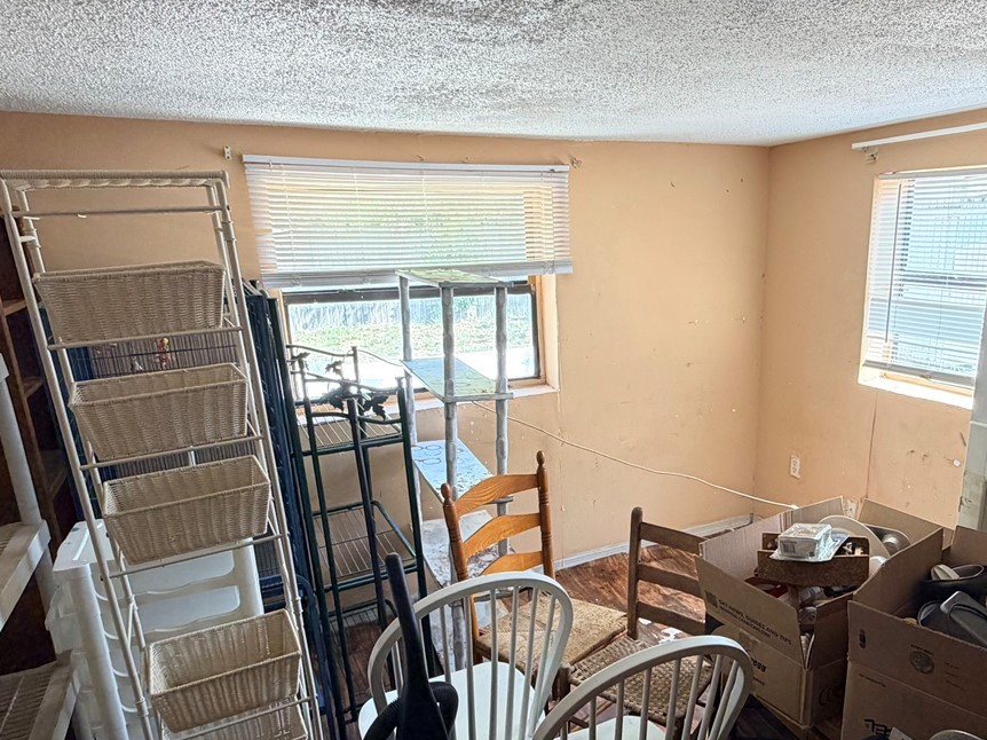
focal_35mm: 26
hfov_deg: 66.2
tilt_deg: -16.2
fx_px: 741
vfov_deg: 52.7
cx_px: 622
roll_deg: +1.4
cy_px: 439
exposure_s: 1/121
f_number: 2.2
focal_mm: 2.22
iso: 160
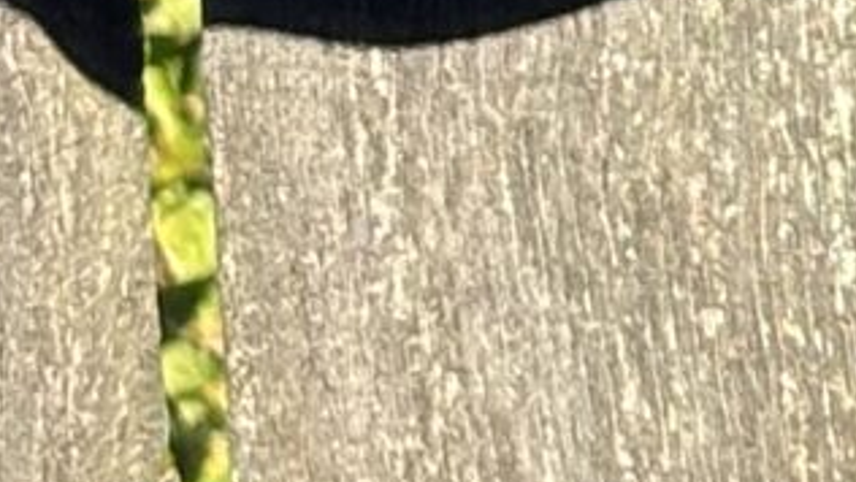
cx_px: 2571
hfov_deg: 4.5
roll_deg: -0.3
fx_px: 10422
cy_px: -1340
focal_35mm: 459
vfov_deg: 2.6
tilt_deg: -10.0
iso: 32
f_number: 1.6
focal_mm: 5.96
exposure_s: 1/799
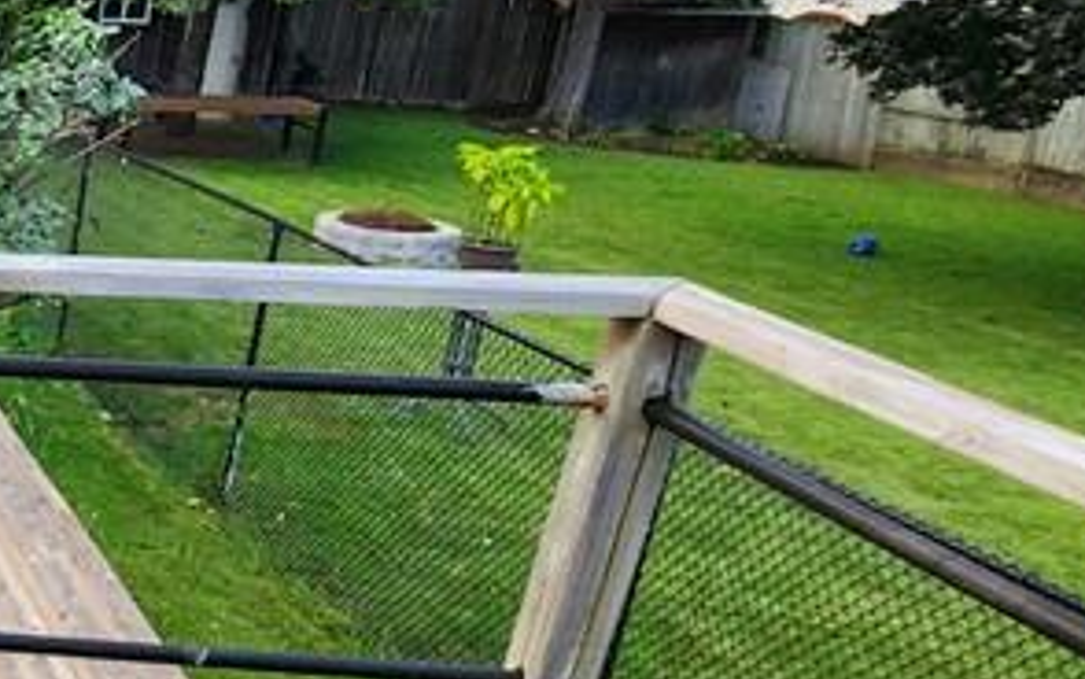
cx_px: -631
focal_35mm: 48
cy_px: 424
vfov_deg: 26.8
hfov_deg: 26.4
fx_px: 1420
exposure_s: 1/60
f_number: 2.2
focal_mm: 2.2
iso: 64
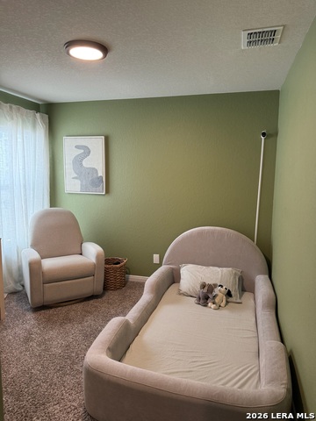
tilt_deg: -7.7
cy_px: 210
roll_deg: -0.6
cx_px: 158
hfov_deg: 56.8
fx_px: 292
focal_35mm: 24
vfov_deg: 71.6
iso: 250
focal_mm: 6.76
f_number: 1.78
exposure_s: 1/120
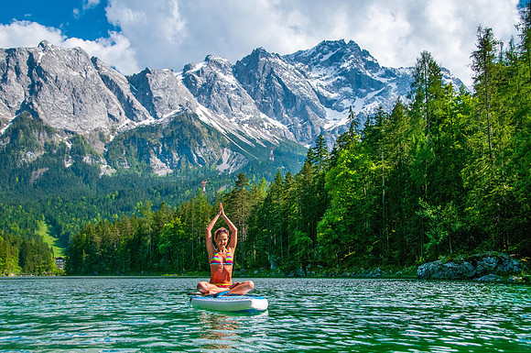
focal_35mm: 39
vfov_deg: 34.1
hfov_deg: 49.6
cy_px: 176
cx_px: 266
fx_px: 574
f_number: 5.6
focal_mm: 26
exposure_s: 1/1600
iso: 160
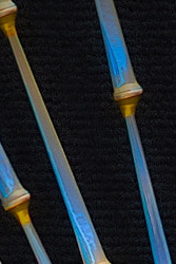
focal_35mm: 544
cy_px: 787
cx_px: 244
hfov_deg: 2.5
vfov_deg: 3.7
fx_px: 3984
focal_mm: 85
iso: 100
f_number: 1.8
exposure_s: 1/200
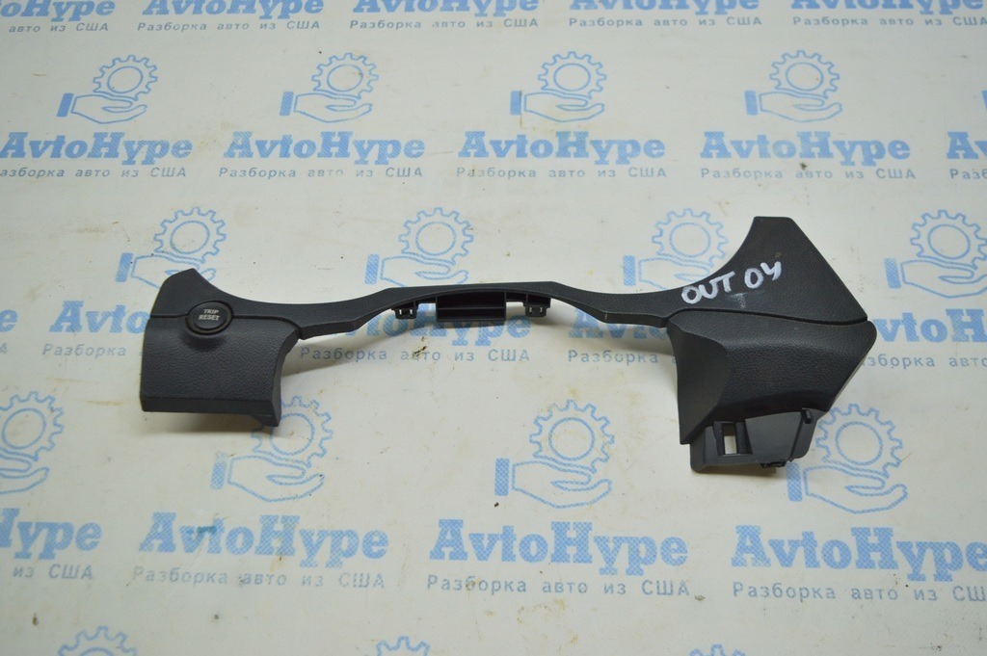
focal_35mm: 34
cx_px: 494
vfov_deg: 38.3
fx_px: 945
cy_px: 328
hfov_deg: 55.1
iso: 400
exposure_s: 1/100
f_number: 3.8
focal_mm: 23
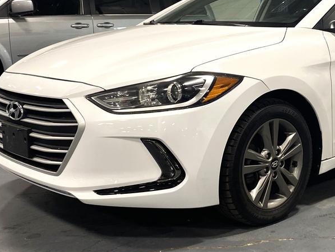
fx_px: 542
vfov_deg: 26.1
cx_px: 256
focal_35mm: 56
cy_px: 105
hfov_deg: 33.6
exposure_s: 1/120
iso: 125
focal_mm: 4.25
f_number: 1.8
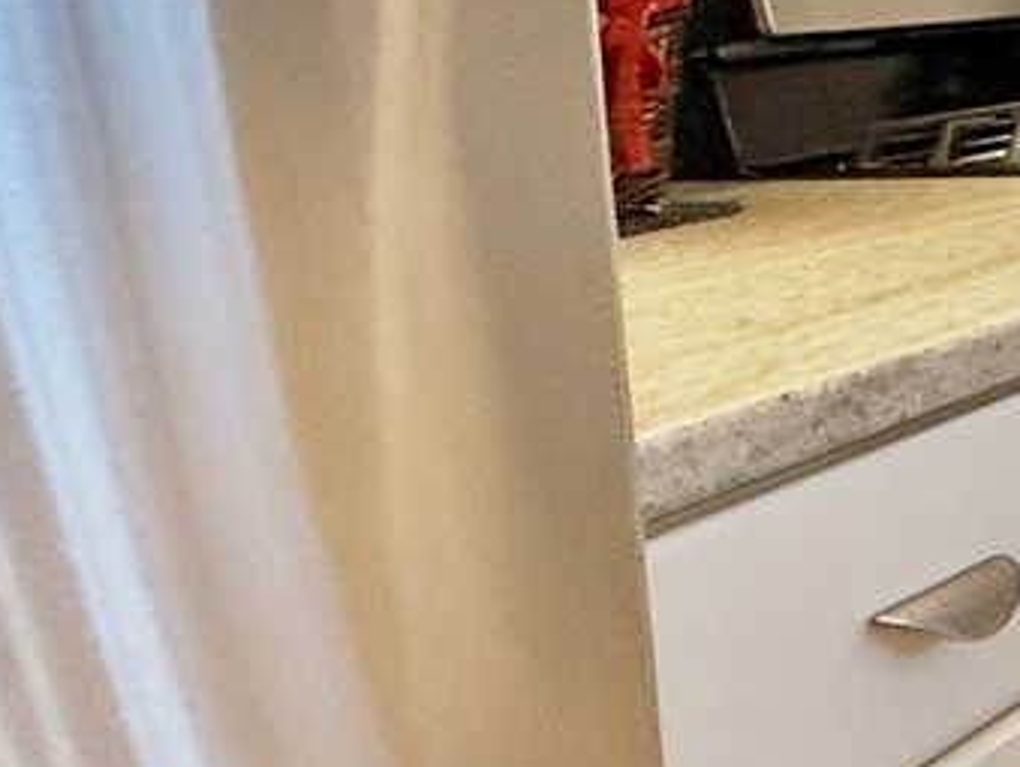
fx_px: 1947
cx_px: 2296
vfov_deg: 21.7
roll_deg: +1.8
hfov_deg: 16.5
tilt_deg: -4.5
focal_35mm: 66
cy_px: 57
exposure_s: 1/120
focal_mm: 2.22
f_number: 2.2
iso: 320
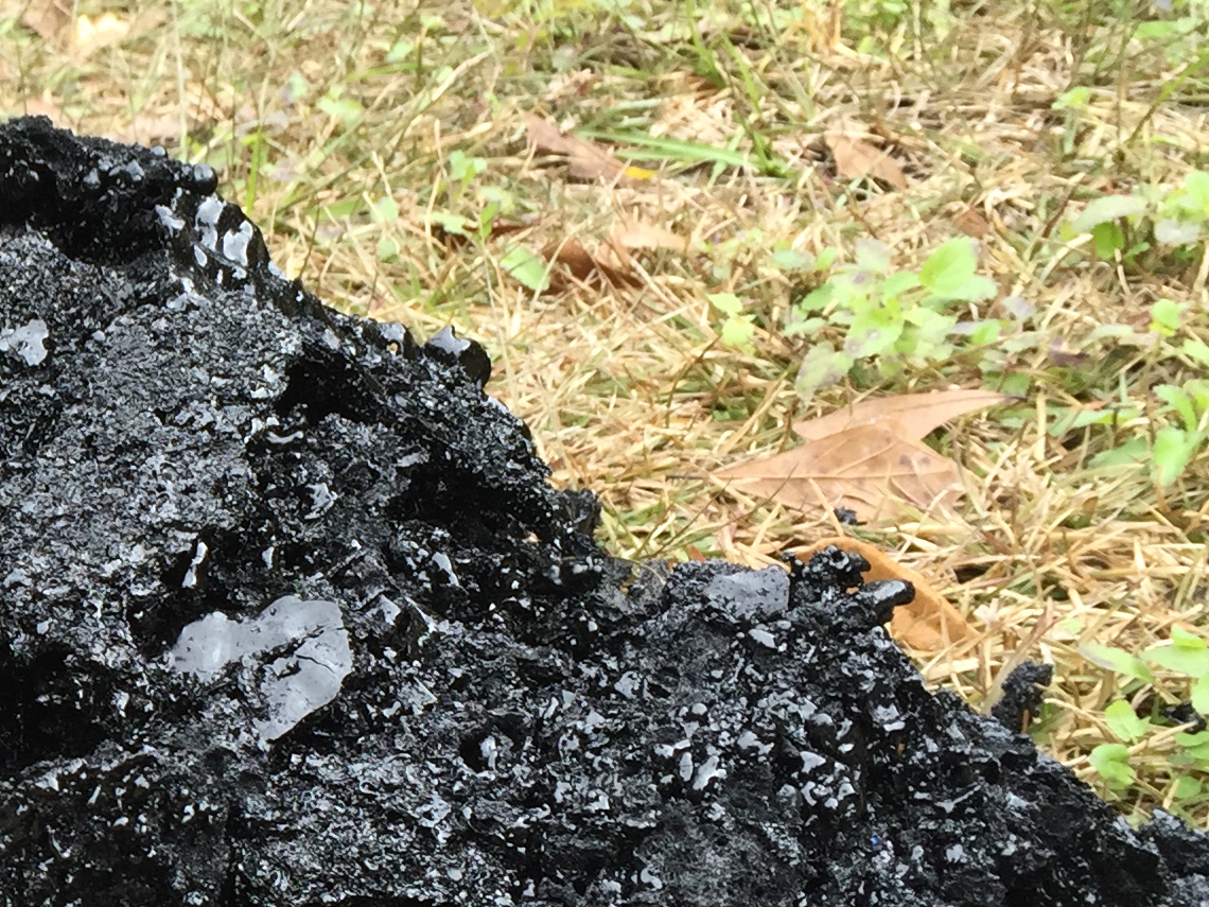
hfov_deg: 21.5
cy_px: 625
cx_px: -325
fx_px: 2899
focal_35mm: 83
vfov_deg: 17.7
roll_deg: -3.9
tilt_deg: -26.4
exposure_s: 1/210
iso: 32
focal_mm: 4.15
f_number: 2.2
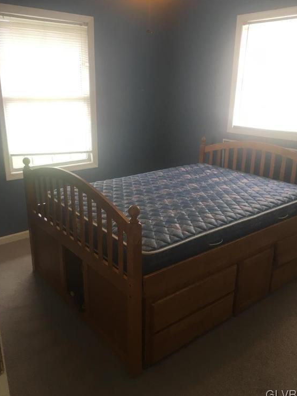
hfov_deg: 46.8
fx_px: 343
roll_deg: -0.5
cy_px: 202
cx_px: 146
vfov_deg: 59.9
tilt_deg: -18.2
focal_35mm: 30
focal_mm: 4.15
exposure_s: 1/30
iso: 32
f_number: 2.2
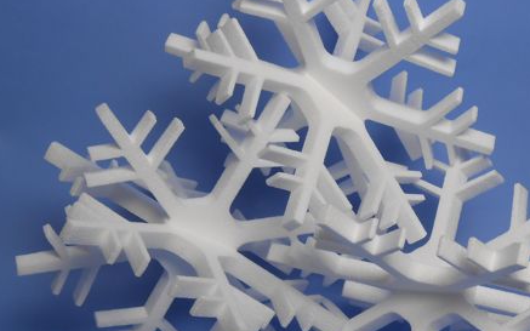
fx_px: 852
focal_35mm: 59
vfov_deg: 22.0
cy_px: 188
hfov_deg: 34.4
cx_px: 323
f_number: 4.2
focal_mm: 6.8
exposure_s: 1/30
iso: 125
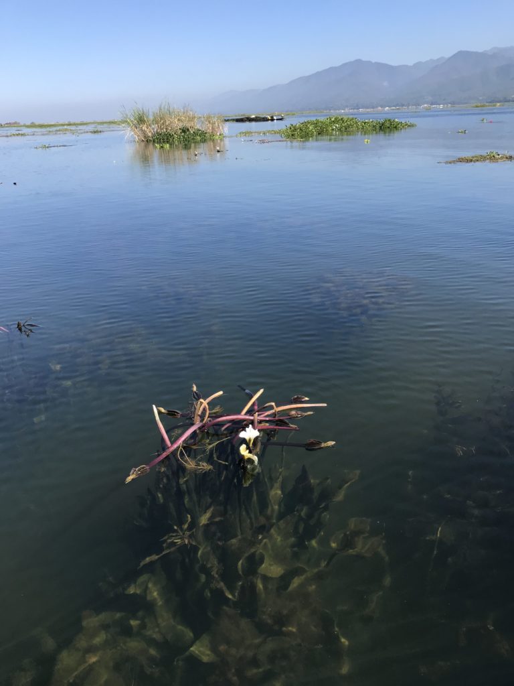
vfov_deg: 63.4
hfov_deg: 49.7
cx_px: 257
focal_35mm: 28
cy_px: 343
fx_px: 554
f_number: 1.8
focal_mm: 3.99
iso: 20
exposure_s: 1/1140
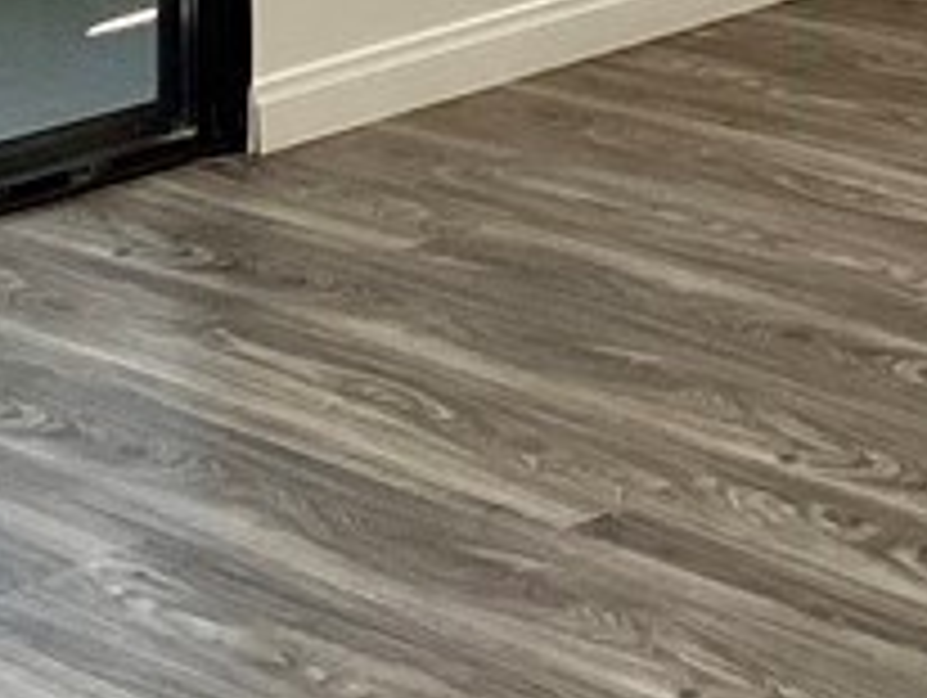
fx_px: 4129
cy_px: -653
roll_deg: -1.3
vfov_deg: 9.1
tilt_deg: -6.8
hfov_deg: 12.7
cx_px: 918
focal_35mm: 154
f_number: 2.4
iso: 80
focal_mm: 3.3
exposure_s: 1/120
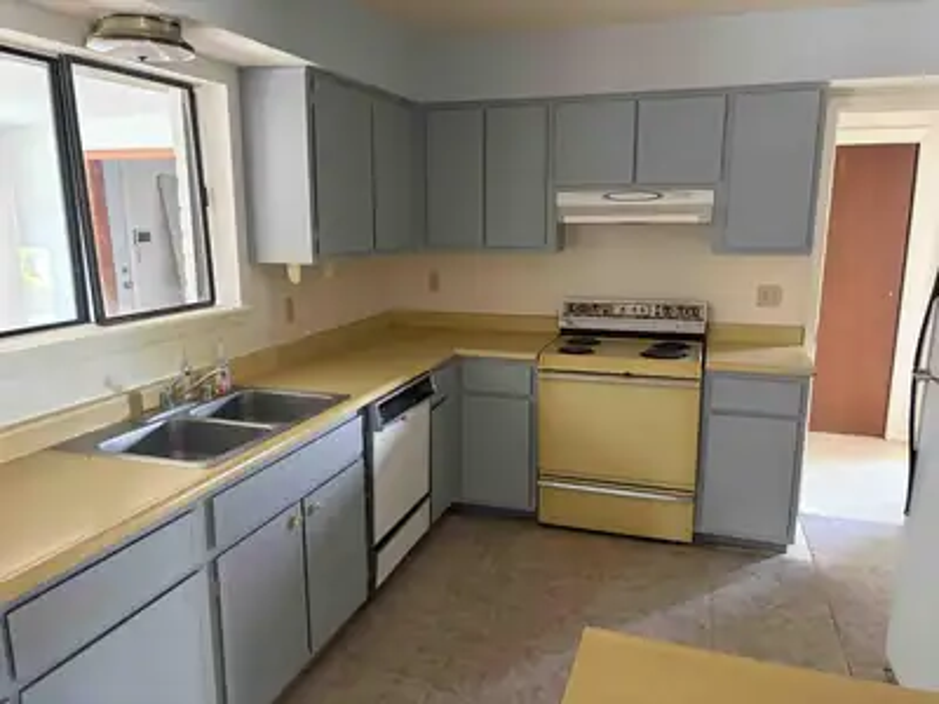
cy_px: 352
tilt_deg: -11.4
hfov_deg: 67.3
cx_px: 470
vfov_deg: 53.1
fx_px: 705
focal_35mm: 26
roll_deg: +0.5
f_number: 1.6
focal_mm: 5.96
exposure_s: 1/60
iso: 320
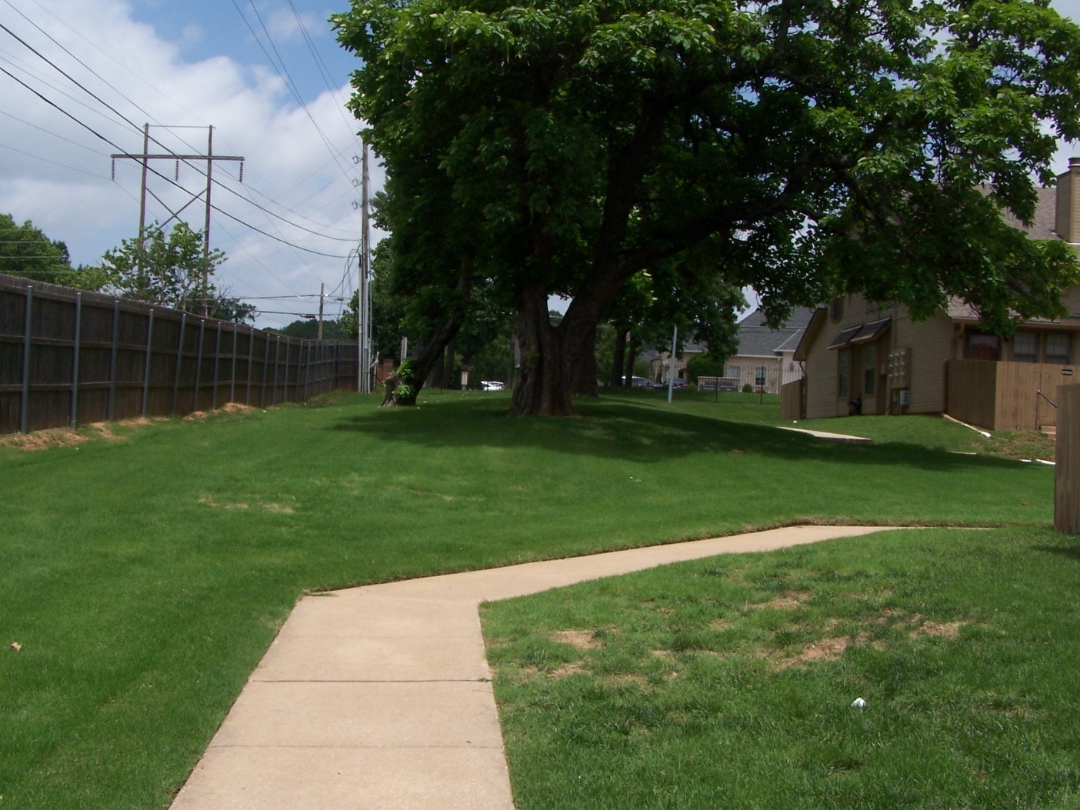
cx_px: 536
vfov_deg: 34.3
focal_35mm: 42
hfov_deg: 44.8
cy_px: 402
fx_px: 1310
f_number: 5.6
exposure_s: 1/500
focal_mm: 6.3
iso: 80
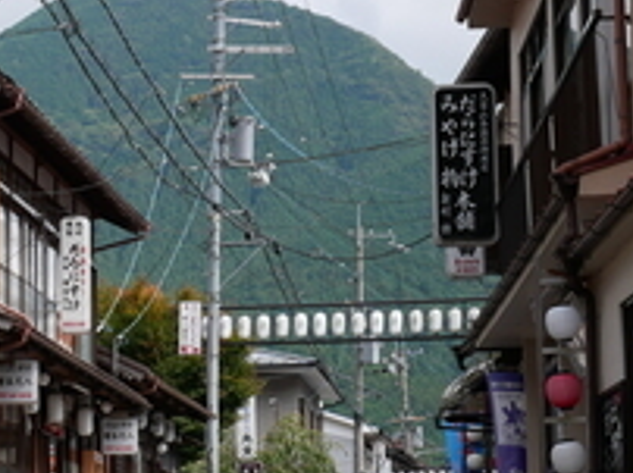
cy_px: 283
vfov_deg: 10.8
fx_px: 2502
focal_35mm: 137
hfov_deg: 14.2
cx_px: 0
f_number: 7.1
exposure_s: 1/250
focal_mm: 23
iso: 200
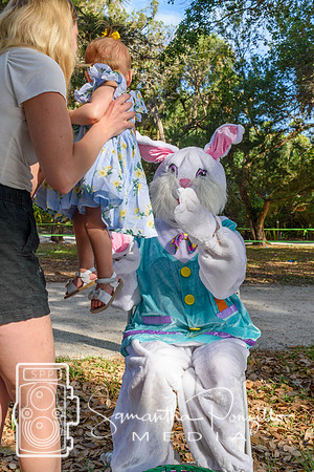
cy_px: 236
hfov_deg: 30.8
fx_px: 569
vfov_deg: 45.0
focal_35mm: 44
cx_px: 157
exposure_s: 1/320
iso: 200
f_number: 9
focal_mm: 29
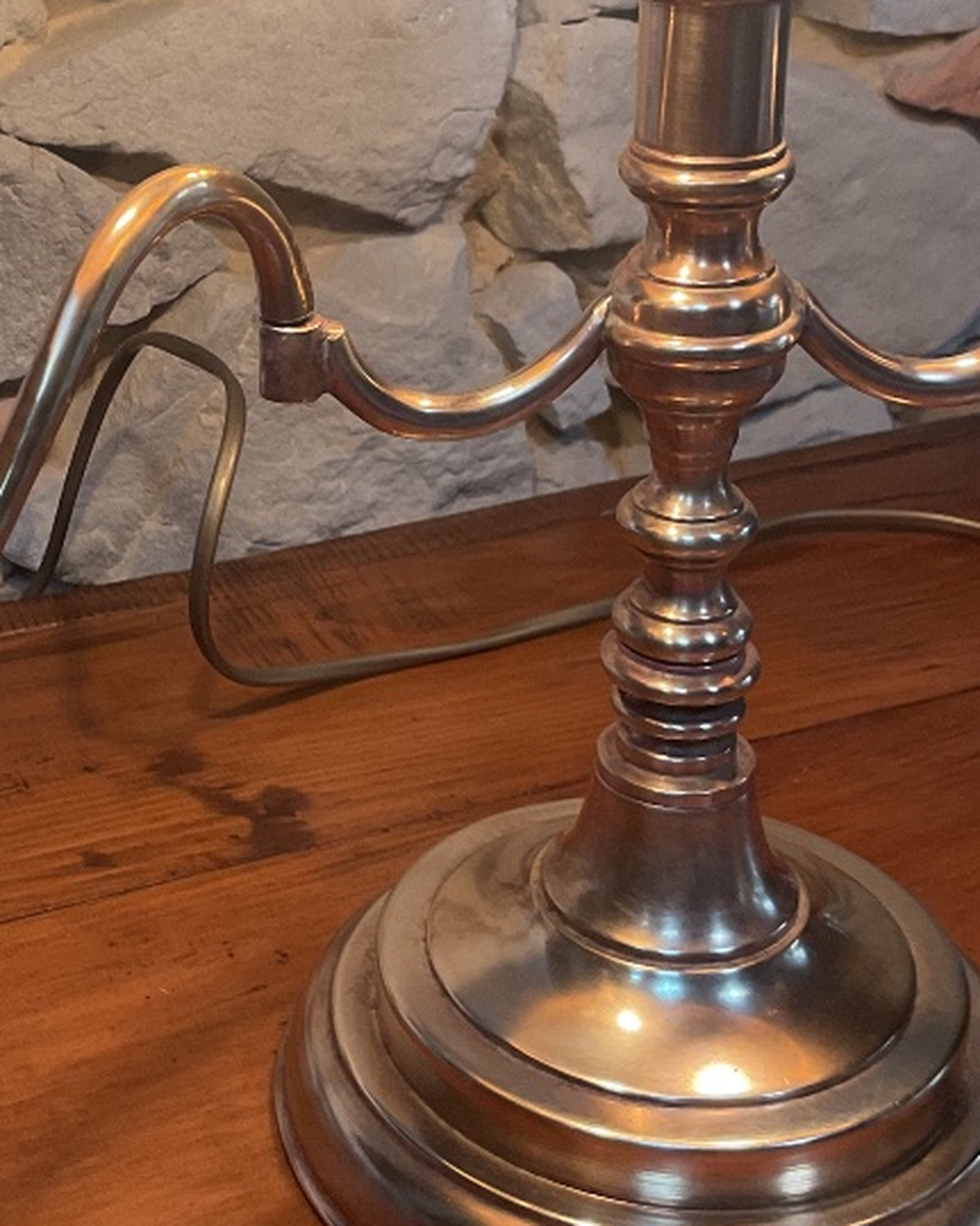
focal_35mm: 63
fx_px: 2285
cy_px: 364
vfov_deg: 29.7
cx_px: 150
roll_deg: +2.1
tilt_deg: -19.2
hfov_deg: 23.7
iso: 64
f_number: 1.8
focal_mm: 3
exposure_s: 1/120
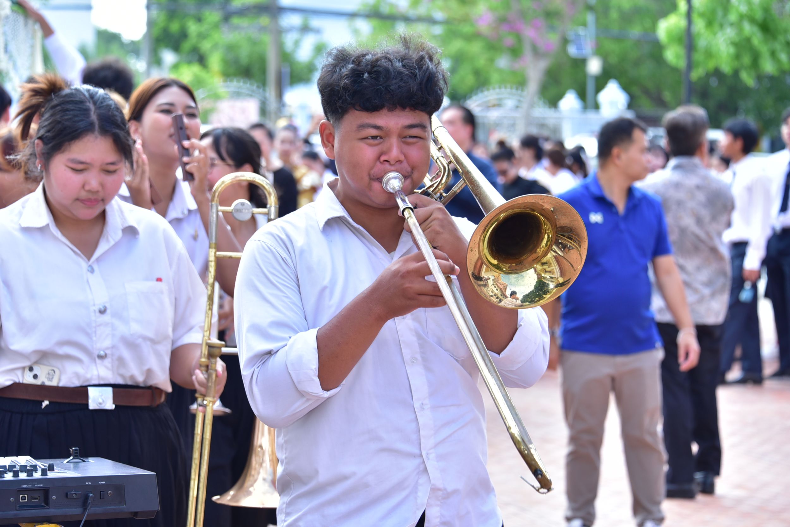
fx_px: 2305
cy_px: 264
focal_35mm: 105
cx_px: 395
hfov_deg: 19.4
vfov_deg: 13.1
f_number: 6.3
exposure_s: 1/200
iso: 320
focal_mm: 105
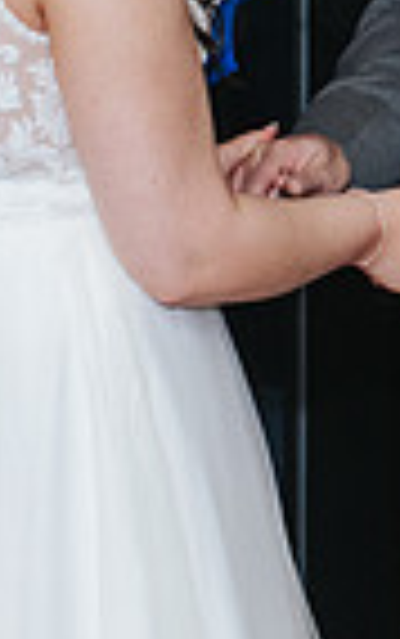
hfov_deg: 5.3
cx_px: 752
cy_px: -216
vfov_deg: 8.4
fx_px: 4282
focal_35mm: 246
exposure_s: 1/200
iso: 800
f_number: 3.2
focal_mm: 50
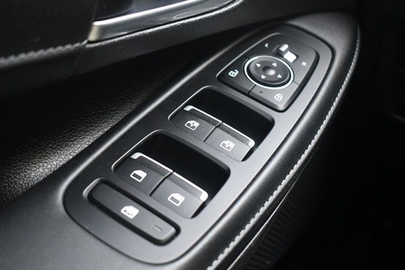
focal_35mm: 54
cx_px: 202
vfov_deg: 25.1
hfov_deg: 36.9
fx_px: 608
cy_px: 135
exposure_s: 1/125
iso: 3200
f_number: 4.8
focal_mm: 36
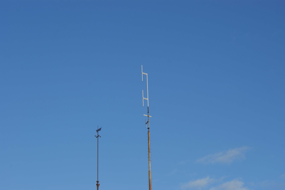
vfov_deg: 13.0
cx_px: 142
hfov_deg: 19.5
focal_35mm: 105
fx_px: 831
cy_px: 95
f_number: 10
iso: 100
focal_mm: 70
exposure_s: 1/160
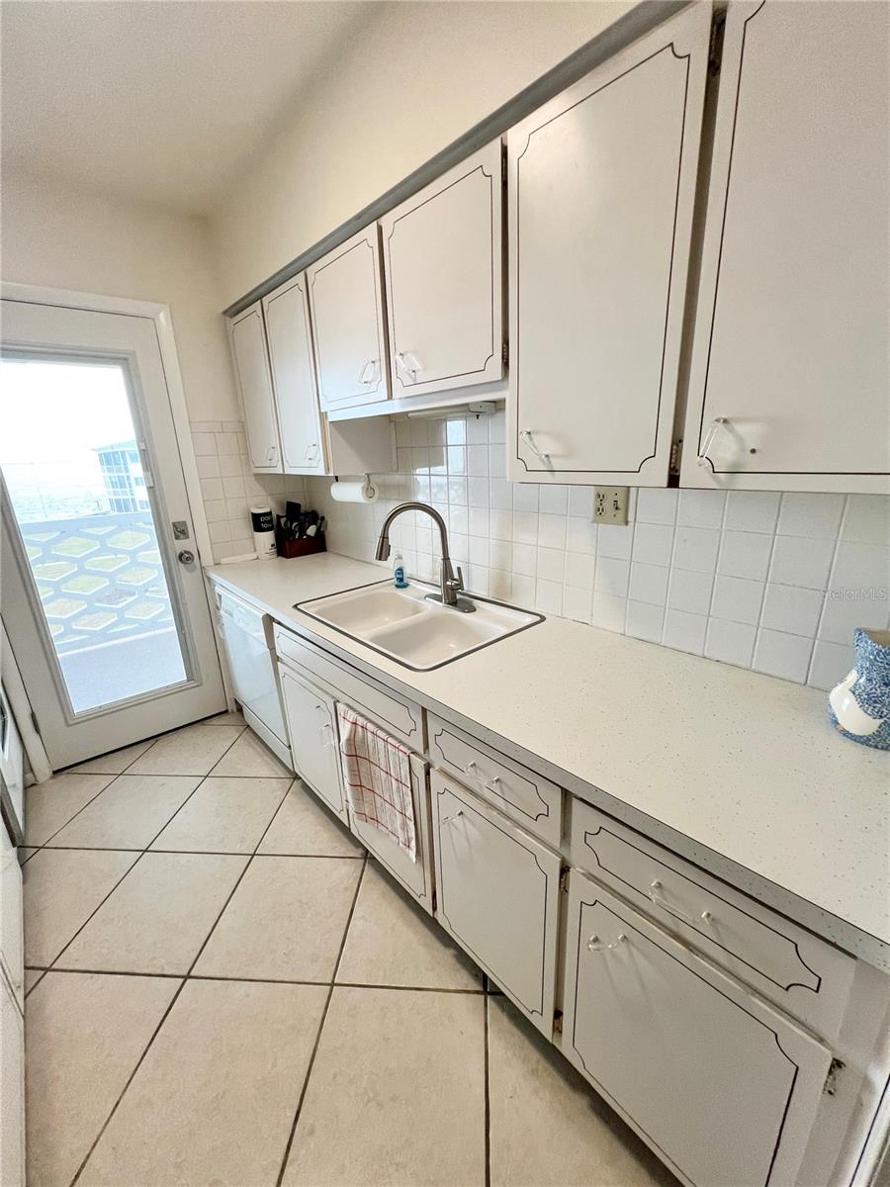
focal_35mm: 13
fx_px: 446
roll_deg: -0.3
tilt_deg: -14.7
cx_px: 445
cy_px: 594
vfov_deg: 106.2
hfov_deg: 89.9
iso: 125
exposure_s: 1/120
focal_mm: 1.57
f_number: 1.8
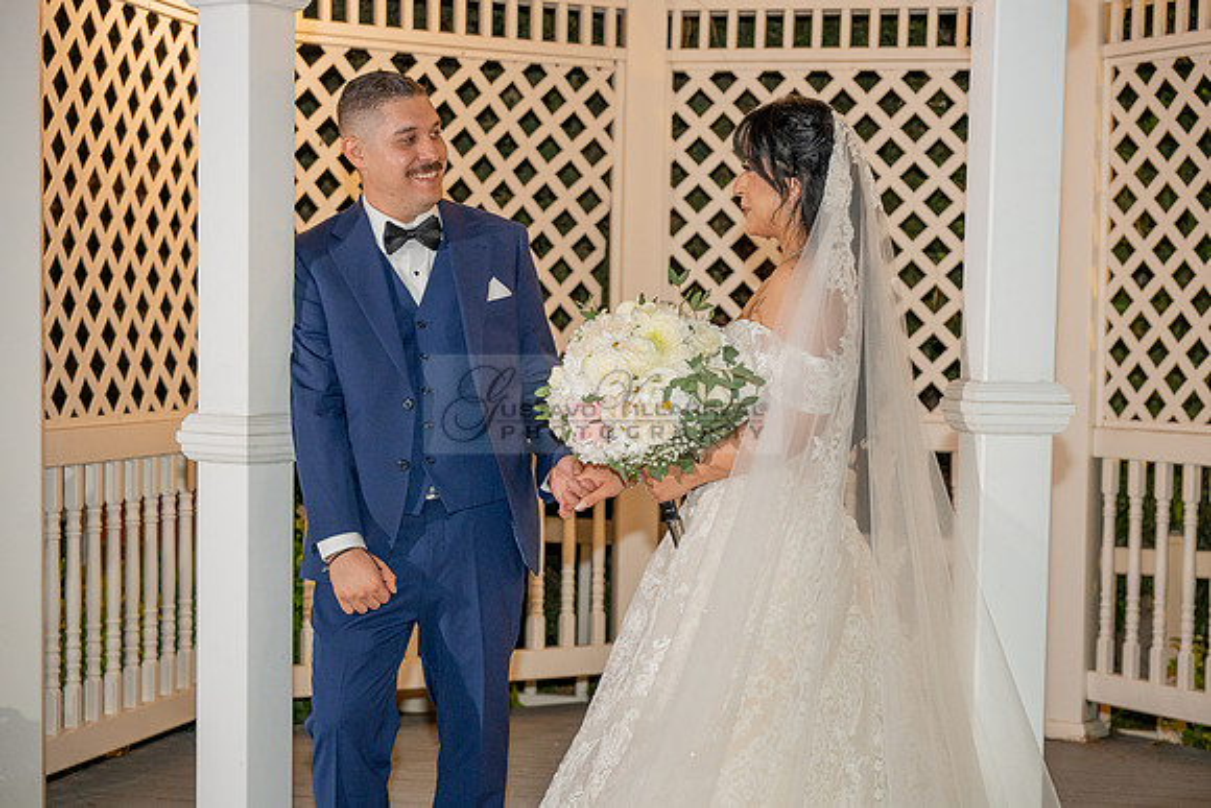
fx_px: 2221
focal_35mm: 66
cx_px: 606
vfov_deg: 20.6
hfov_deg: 30.5
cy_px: 404
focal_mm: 66
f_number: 4
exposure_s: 1/200
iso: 1600
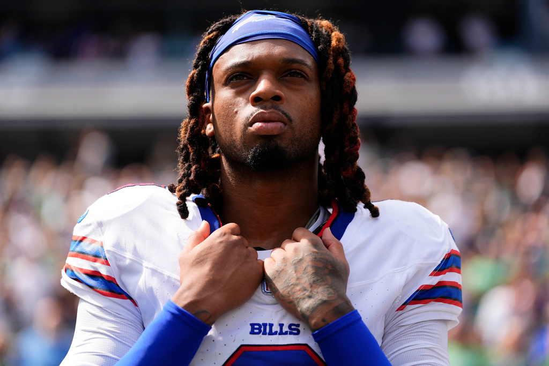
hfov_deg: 13.4
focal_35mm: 153
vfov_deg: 9.0
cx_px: 274
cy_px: 183
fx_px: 2333
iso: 320
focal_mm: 153
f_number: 3.2
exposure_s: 1/4000
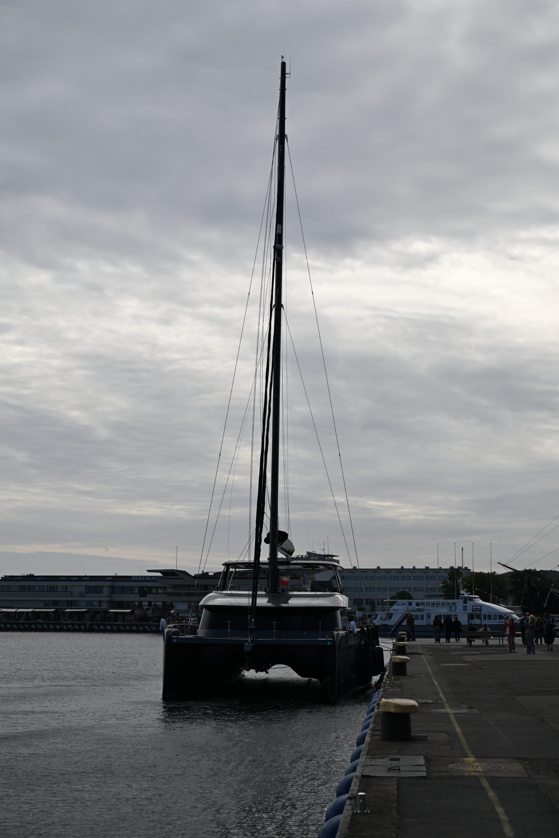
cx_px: 280
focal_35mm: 50
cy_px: 414
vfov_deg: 39.6
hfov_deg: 27.0
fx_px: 1164
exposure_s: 1/10000
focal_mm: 49
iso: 400
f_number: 4
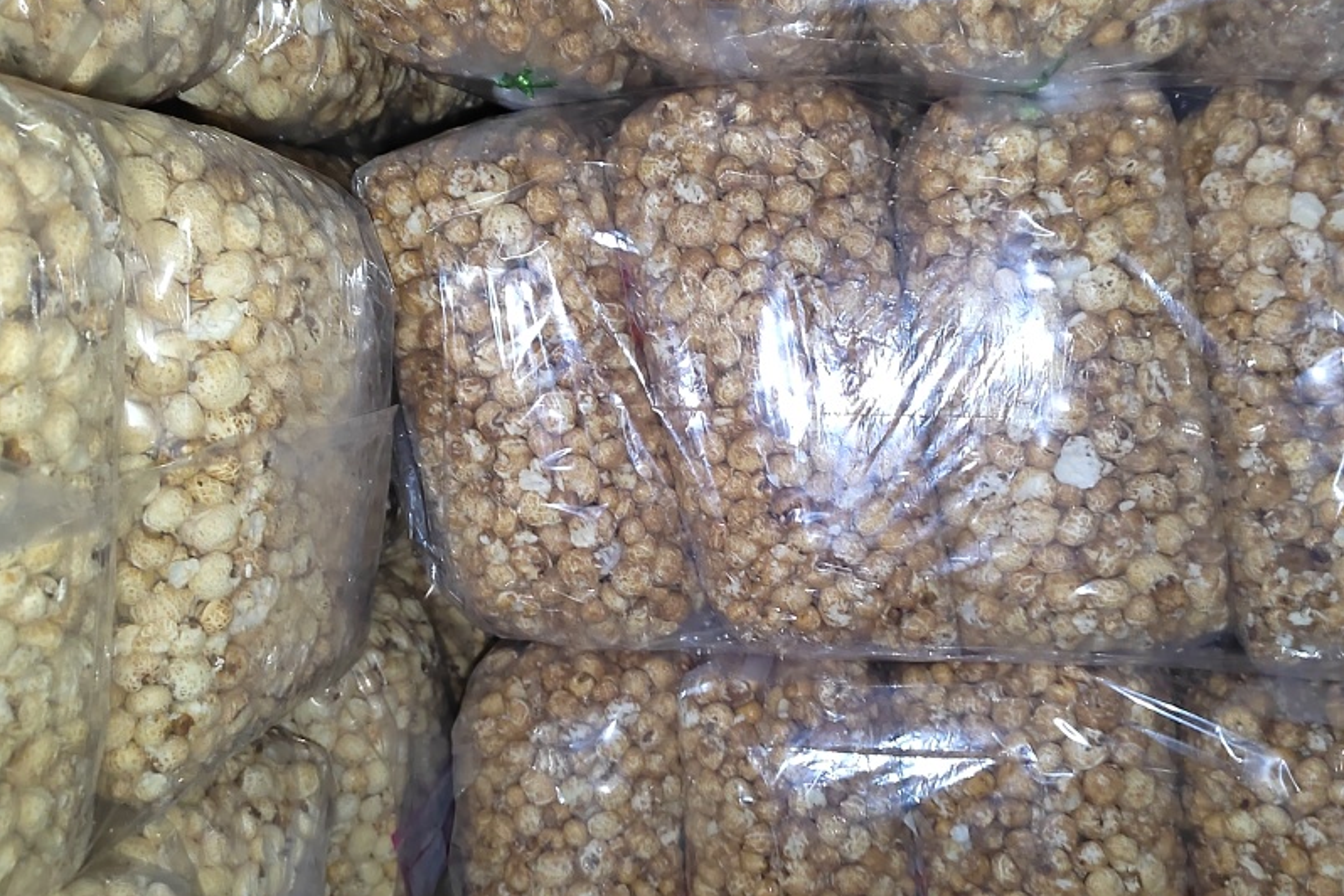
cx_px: 672
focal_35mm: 32
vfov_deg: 41.1
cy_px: 498
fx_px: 1195
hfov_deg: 58.7
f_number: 1.9
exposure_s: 1/25
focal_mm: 5.52
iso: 4120
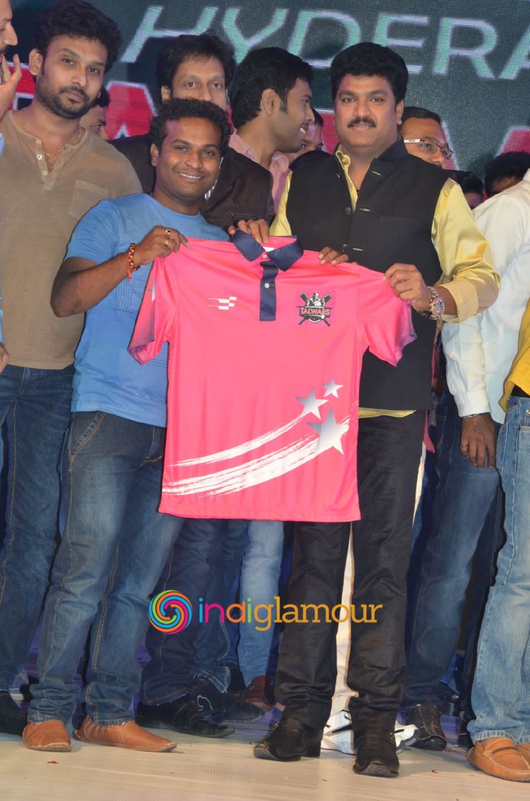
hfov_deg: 9.9
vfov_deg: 14.9
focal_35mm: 138
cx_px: 265
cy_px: 400
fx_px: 3063
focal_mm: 92
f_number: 9
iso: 1250
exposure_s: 1/125
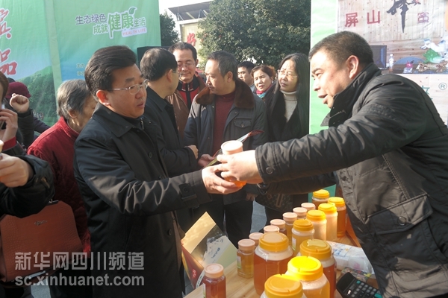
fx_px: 373
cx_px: 224
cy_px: 149
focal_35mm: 30
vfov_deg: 43.6
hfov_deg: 61.9
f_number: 4.5
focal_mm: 20
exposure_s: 1/160
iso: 100
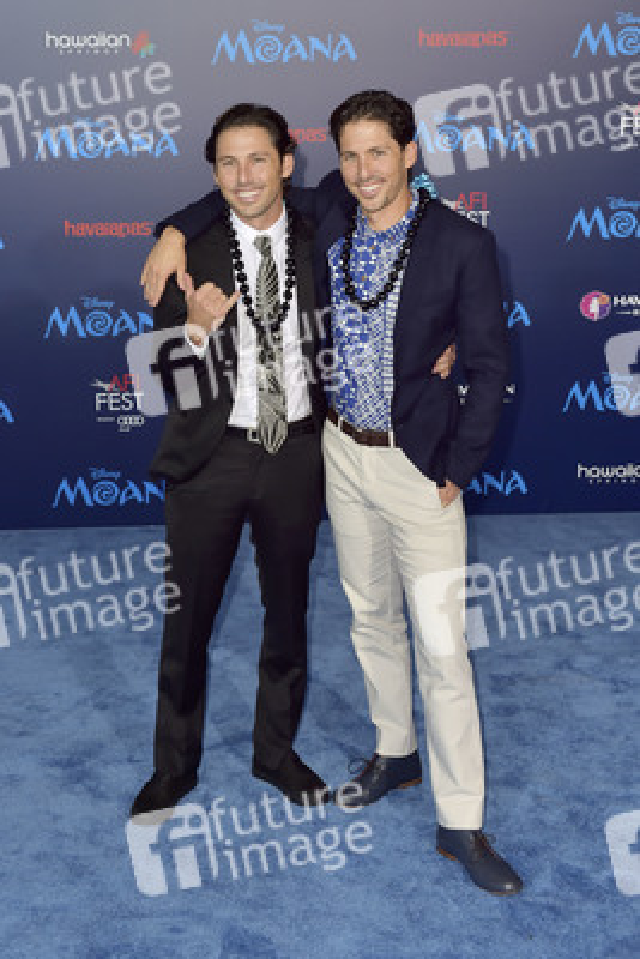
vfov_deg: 46.4
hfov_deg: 31.9
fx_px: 1119
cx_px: 320
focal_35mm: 42
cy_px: 480
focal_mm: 42
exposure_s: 1/320
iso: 400
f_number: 4.5
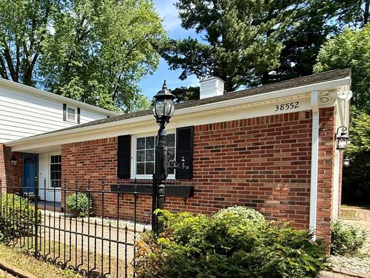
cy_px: 188
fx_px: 267
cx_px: 92
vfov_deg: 53.7
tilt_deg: -1.6
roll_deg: -1.1
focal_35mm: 25
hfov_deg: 65.2
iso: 64
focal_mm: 2.22
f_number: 2.2
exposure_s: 1/1211
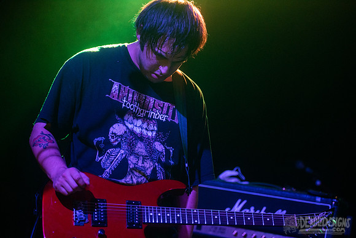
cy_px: 119
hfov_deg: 25.4
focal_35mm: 80
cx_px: 178
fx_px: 791
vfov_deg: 17.1
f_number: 3.2
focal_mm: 80
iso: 3200
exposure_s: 1/500
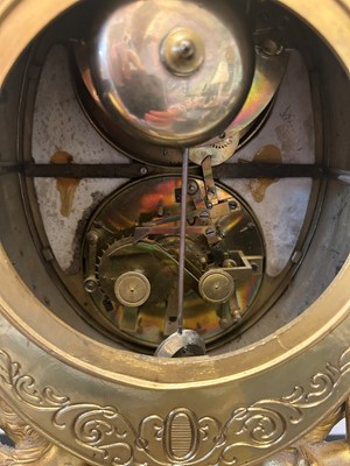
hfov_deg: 53.1
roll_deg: -2.4
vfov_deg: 67.3
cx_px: 175
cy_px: 233
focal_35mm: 26
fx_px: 351
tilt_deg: -17.6
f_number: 1.5
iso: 400
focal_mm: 5.7
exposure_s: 1/33
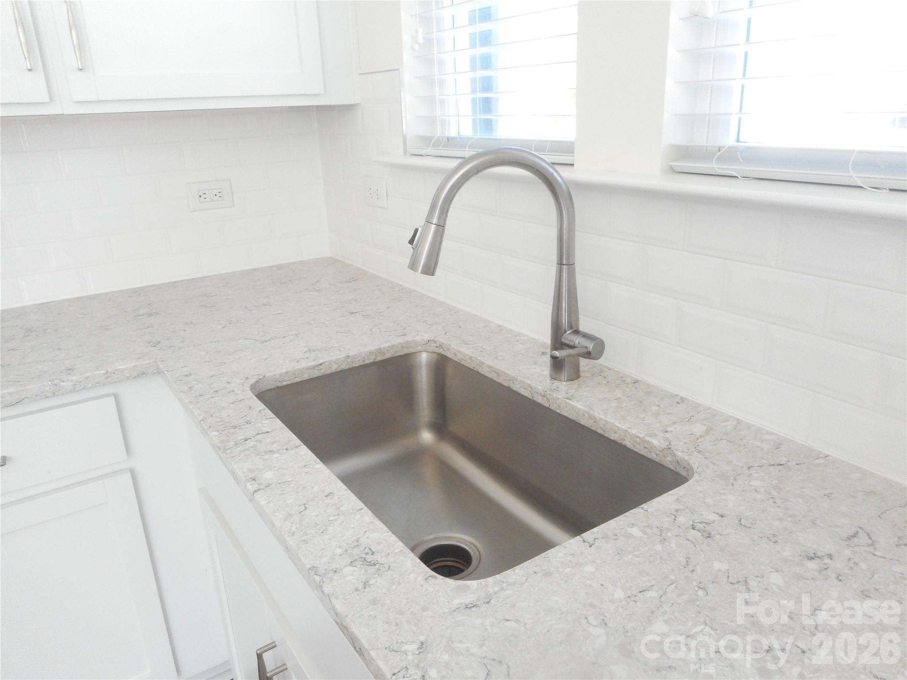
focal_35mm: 25
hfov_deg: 69.4
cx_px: 454
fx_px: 655
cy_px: 340
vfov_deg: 54.9
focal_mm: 4.5
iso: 280
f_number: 3.7
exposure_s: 1/30
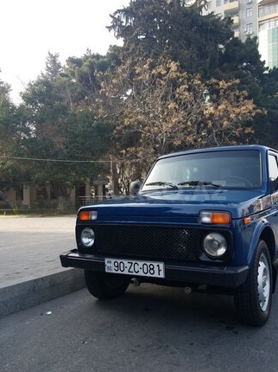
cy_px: 190
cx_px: 160
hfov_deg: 46.6
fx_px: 322
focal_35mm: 30
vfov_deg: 60.0
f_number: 1.7
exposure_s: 1/475
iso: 40
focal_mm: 4.2
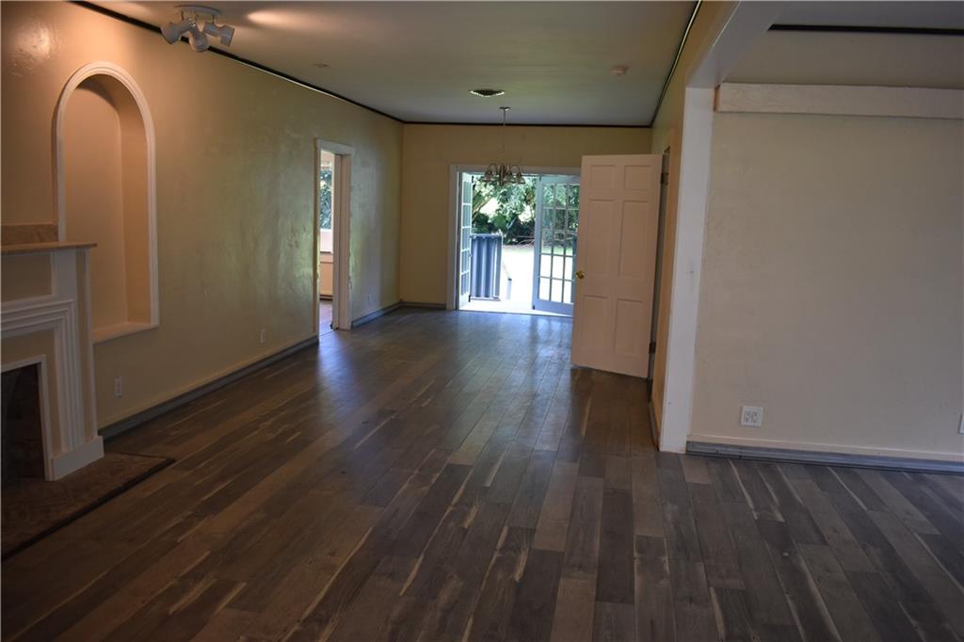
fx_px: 723
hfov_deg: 67.4
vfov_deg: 47.9
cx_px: 482
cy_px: 321
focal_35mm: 27
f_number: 4
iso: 400
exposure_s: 1/60
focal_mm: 18
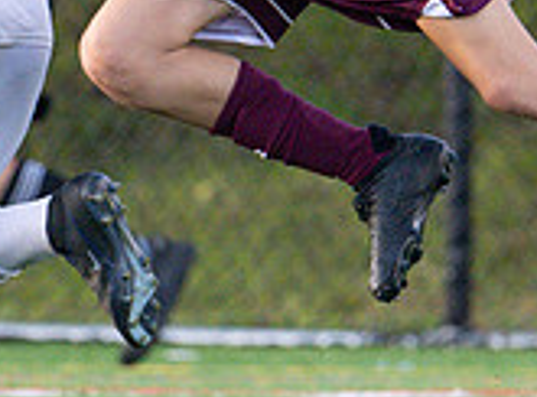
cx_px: 374
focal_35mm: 2318
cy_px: 12
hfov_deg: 0.9
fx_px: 35777
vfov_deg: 0.6
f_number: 4.5
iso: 3200
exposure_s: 1/2500
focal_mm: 400
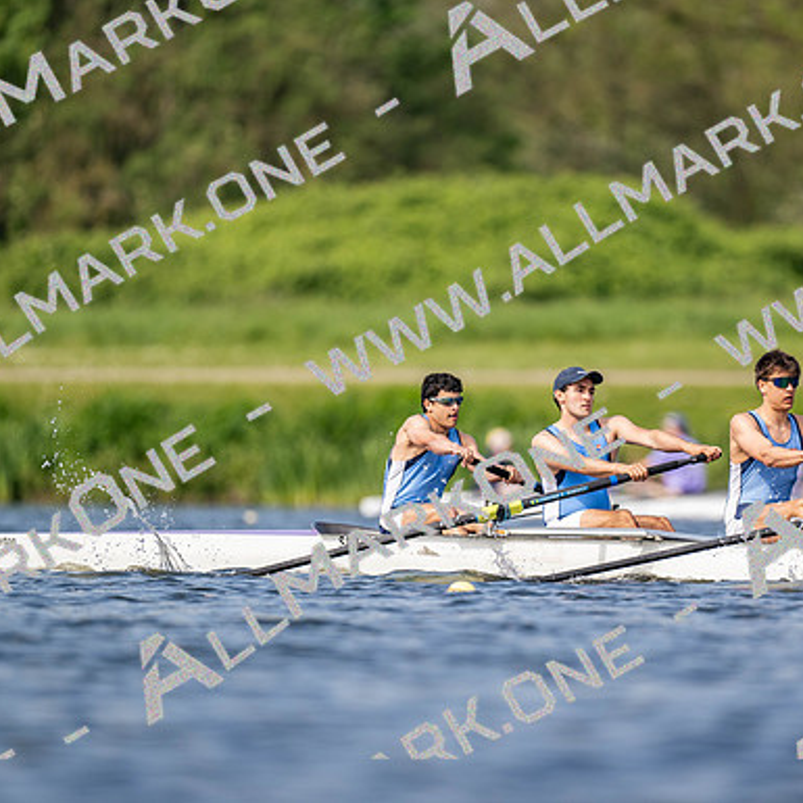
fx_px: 20182
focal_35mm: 769
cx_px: 563
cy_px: 402
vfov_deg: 2.3
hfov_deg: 2.3
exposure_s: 1/2500
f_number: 4
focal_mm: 600
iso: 250
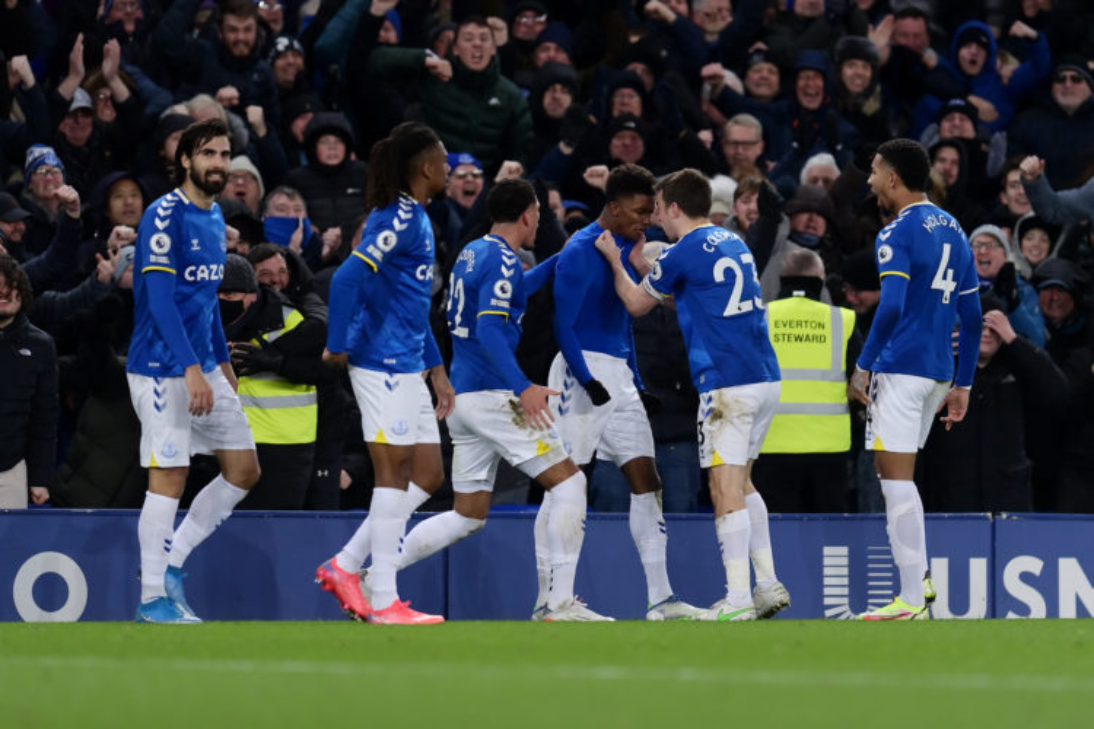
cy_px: 364
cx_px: 547
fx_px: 12155
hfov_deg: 5.2
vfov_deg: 3.4
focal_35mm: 400
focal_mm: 400
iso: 1000
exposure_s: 1/1000
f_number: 2.8
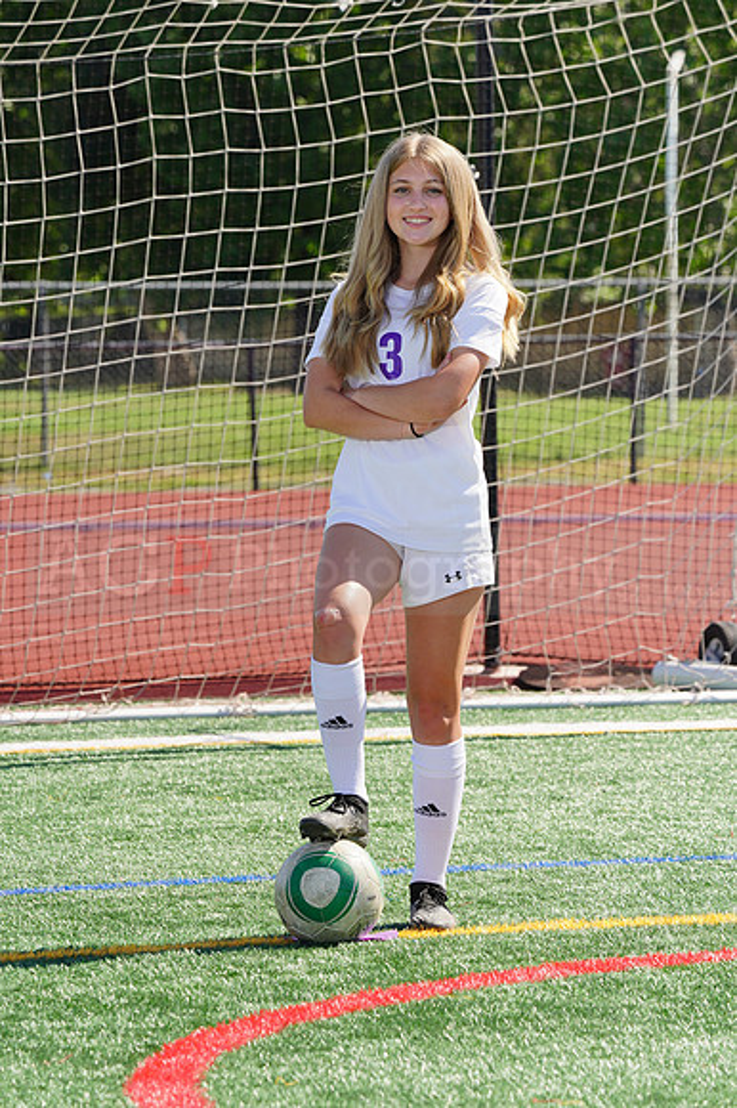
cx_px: 368
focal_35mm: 218
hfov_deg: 6.3
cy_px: 554
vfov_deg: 9.4
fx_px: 6702
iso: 200
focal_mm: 218
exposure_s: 1/250
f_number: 11
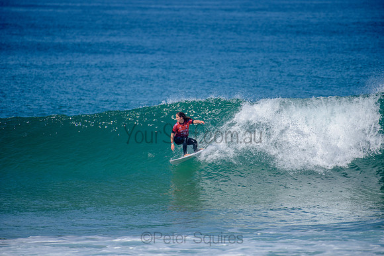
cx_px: 192
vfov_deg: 2.8
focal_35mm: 500
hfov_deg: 4.1
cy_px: 128
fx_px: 5334
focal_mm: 500
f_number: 5.6
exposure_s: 1/2000
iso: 180
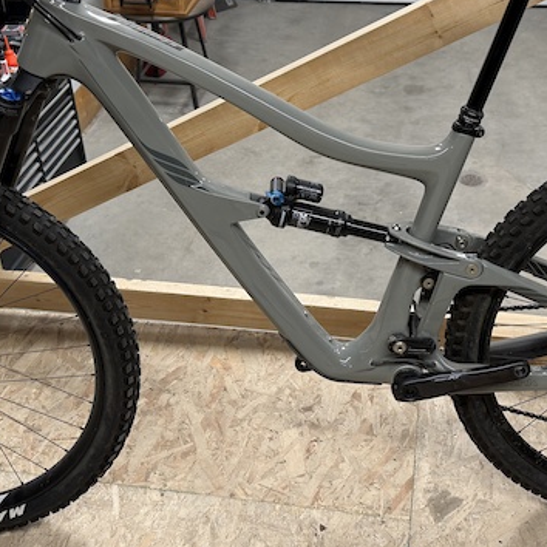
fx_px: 858
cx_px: 304
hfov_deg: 35.3
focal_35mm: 48
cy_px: 187
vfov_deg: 35.1
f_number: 1.78
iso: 160
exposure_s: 1/120
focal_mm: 6.76
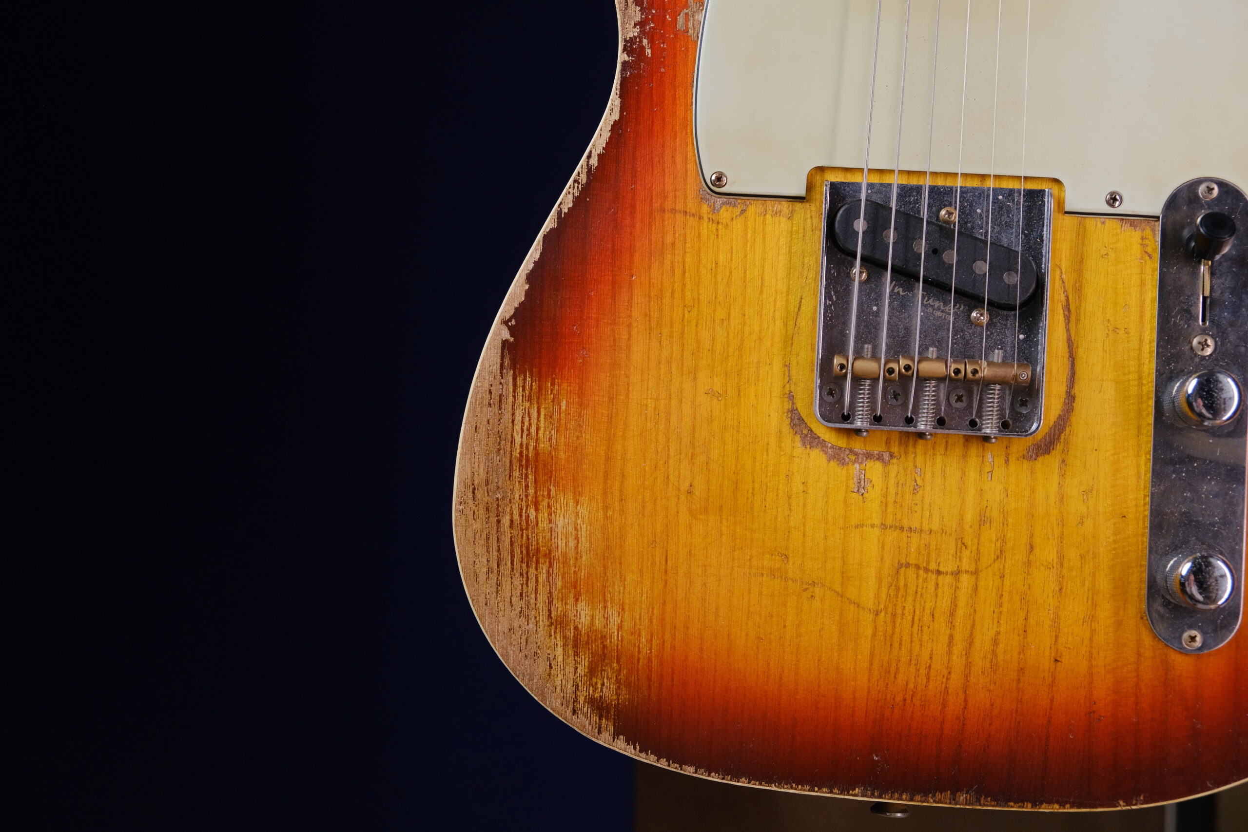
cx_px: 624
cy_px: 416
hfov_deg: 40.3
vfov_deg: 27.5
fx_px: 1699
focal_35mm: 49
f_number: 4
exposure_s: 1/180
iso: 800
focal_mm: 32.9
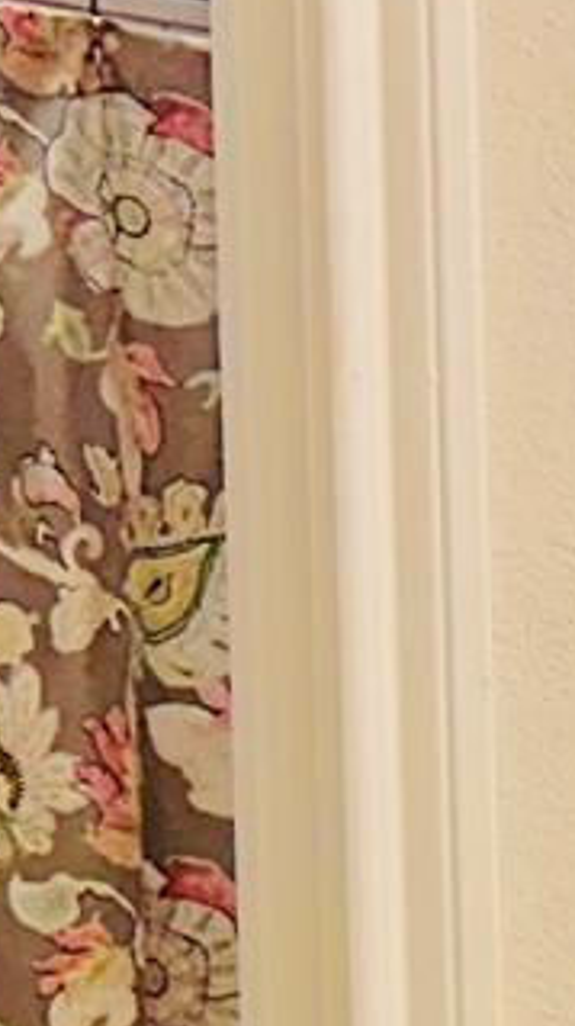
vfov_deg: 12.0
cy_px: 1705
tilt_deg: -3.3
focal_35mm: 168
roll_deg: +0.1
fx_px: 4562
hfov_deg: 5.9
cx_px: 2419
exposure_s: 1/120
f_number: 1.78
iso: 80
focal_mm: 6.86
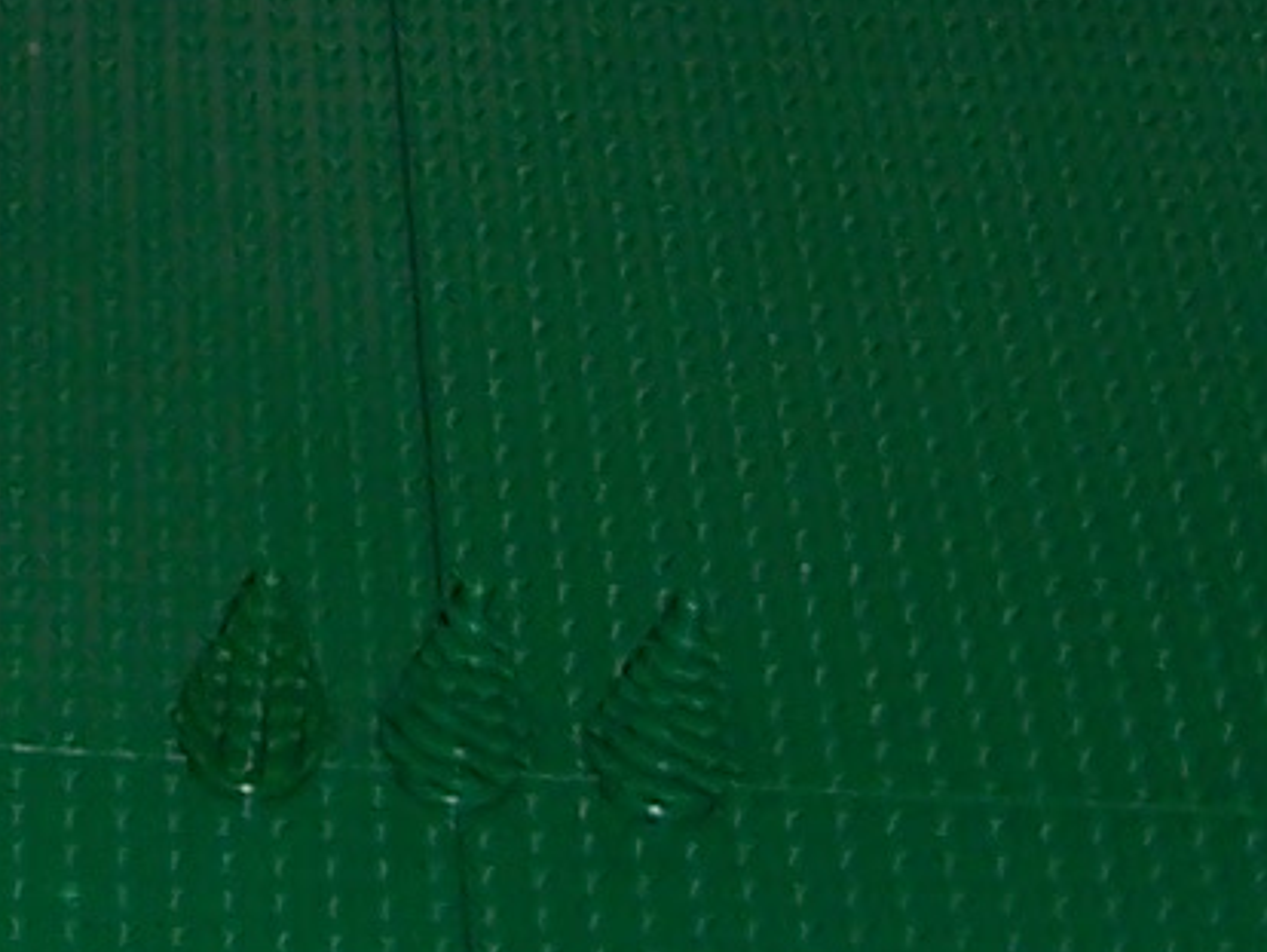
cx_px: -734
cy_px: -1261
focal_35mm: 189
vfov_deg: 7.4
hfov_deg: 10.1
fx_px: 6922
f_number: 2.7
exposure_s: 1/60
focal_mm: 5.6
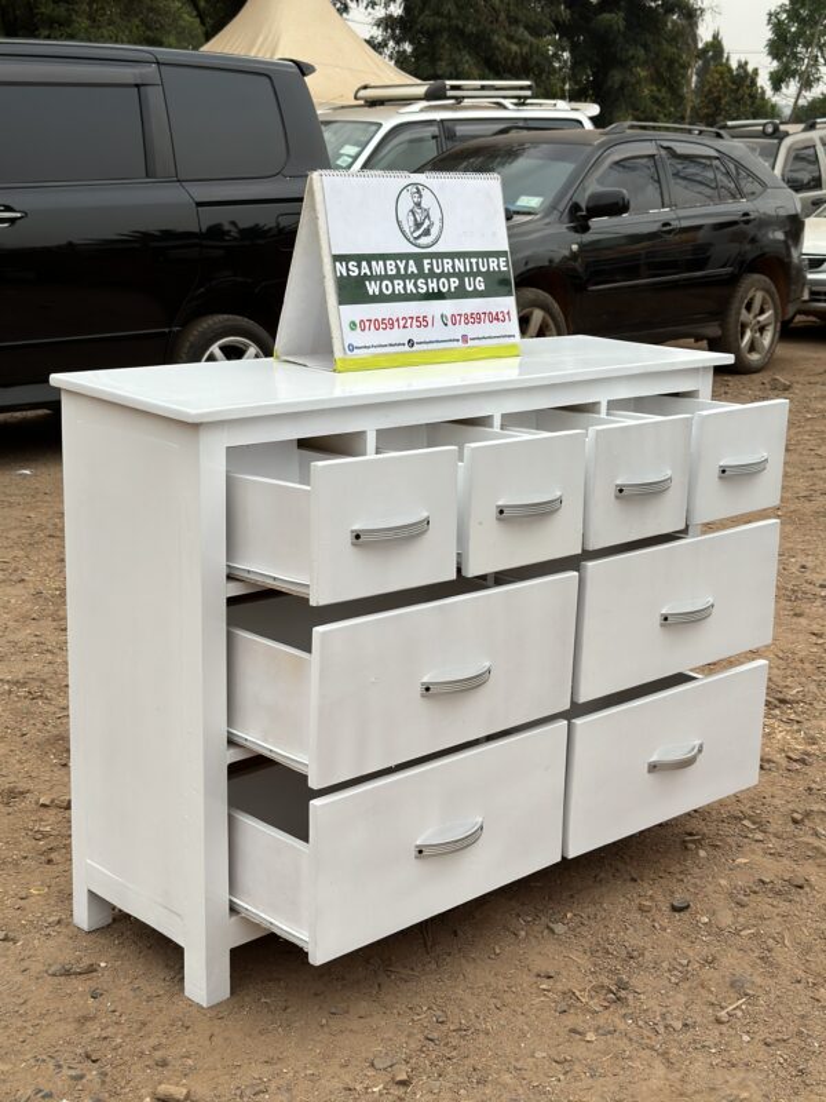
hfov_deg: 30.3
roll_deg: +0.4
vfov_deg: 39.7
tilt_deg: -15.0
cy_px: 551
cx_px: 413
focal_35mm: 48
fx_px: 1527
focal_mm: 6.86
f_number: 1.78
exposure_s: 1/3731
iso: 100
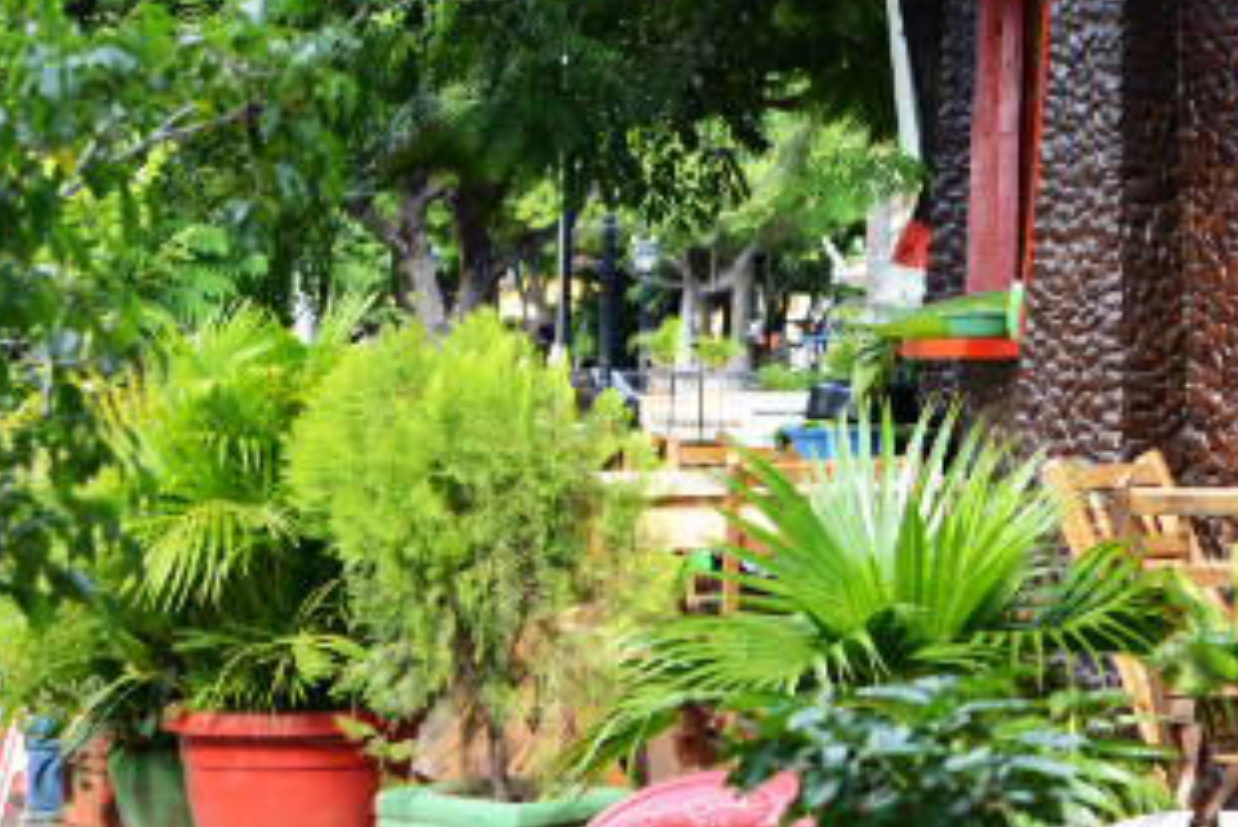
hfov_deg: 14.1
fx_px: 4885
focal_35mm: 142
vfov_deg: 9.6
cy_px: 90
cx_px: 1434
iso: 250
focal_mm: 44
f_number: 4.2
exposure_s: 1/250
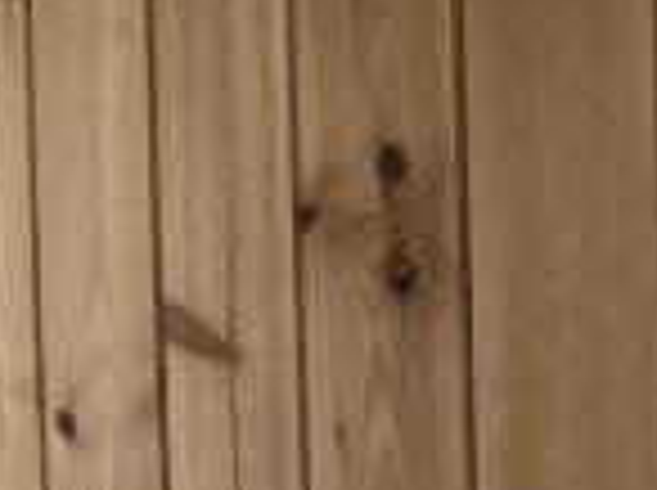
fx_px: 1819
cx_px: -448
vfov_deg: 15.4
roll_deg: +2.8
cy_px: 245
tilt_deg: -2.8
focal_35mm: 96
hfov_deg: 17.4
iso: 500
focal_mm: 6.76
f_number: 1.78
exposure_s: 1/50
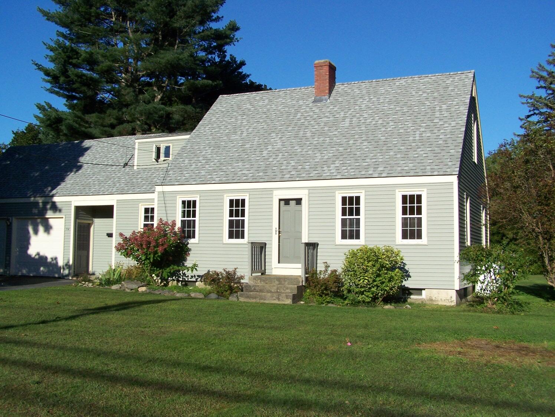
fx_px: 609
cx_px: 278
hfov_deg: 49.0
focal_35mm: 38
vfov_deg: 37.7
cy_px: 208
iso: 80
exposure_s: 1/800
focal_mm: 6.3
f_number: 4
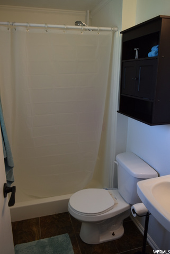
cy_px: 127
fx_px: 191
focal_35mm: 27
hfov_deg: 48.0
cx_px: 85
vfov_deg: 67.3
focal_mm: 18
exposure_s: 1/80
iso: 400
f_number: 4.5
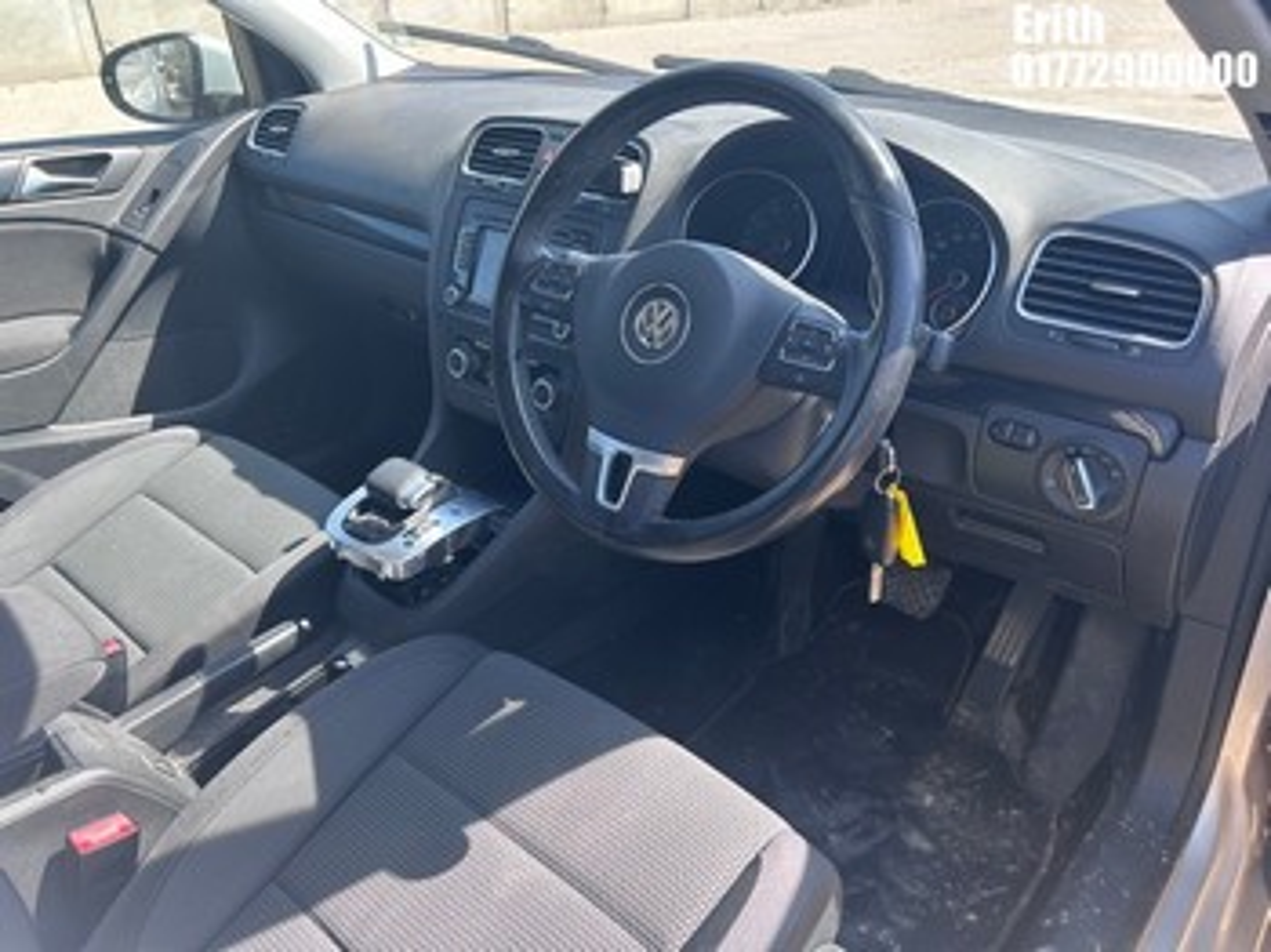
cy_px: 476
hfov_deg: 67.3
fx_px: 954
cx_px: 636
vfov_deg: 53.0
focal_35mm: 26
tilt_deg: -30.3
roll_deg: +2.0
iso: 50
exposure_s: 1/389
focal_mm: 5.7
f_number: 1.5
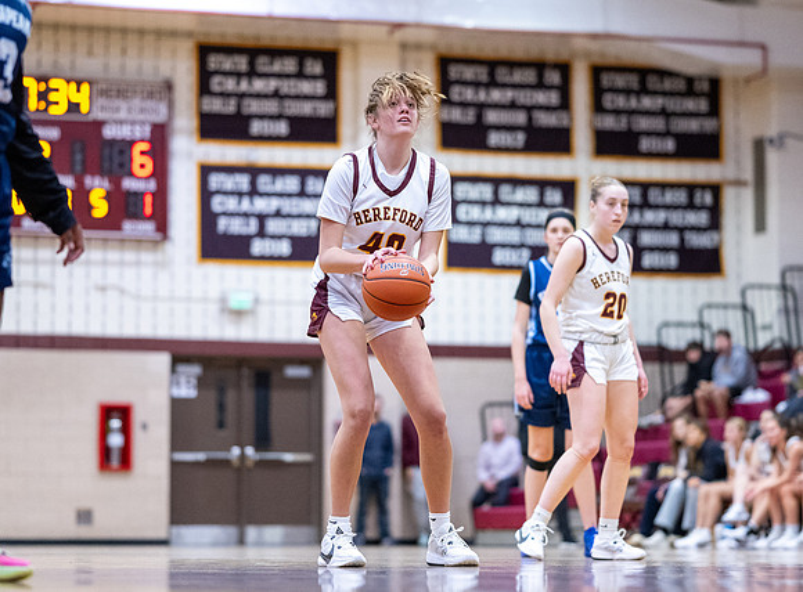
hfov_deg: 14.3
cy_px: 279
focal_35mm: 138
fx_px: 3193
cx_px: 404
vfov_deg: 10.6
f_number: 1.8
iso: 4000
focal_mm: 85
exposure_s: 1/1250
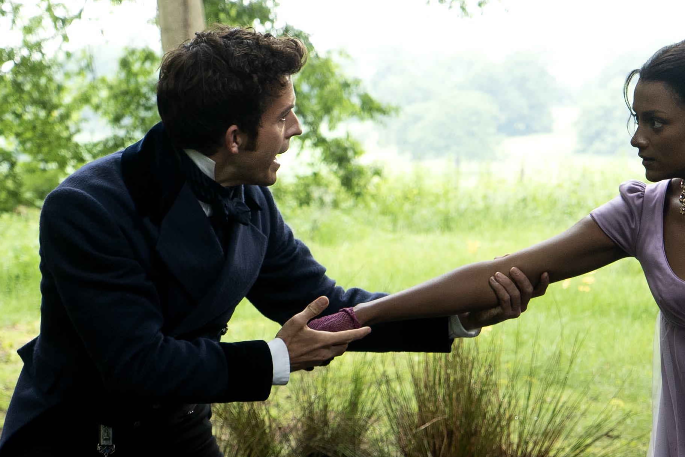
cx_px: 321
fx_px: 2741
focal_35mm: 144
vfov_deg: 9.5
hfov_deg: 14.2
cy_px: 453
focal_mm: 62
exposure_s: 1/250
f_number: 5.6
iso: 1000
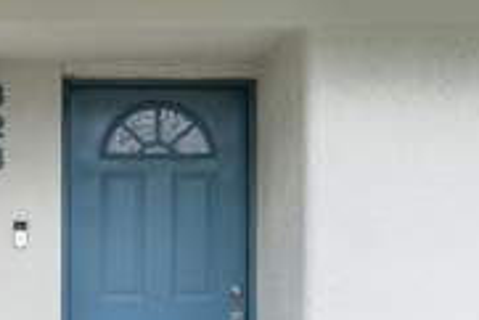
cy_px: 236
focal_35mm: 89
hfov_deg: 22.4
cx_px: 59
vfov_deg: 15.3
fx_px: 1185
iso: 100
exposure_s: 1/100
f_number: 6.3
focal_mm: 32
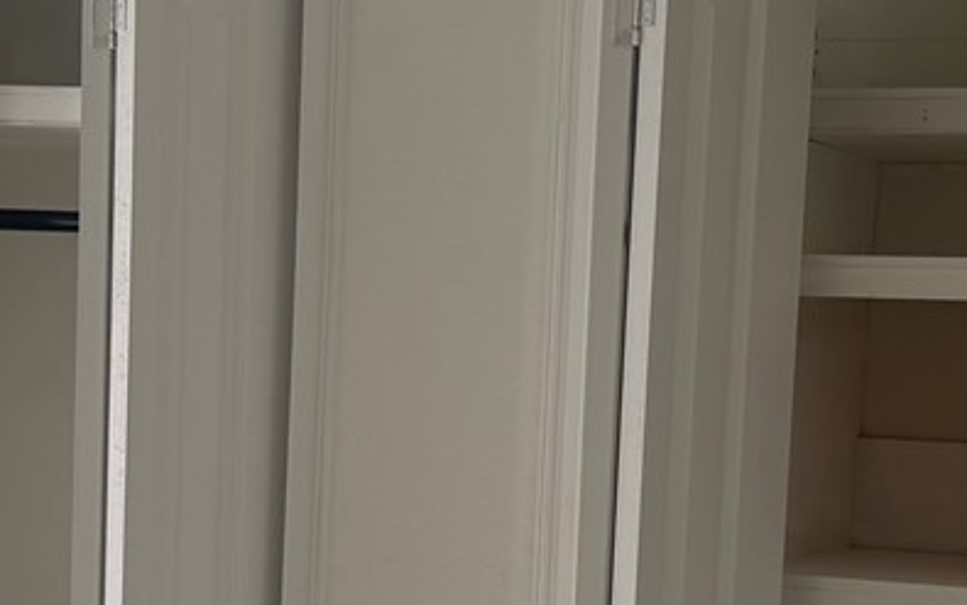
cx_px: 485
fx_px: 2715
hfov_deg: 20.2
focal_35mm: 103
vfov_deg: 12.6
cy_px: 593
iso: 80
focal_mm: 6.76
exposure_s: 1/307
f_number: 1.78
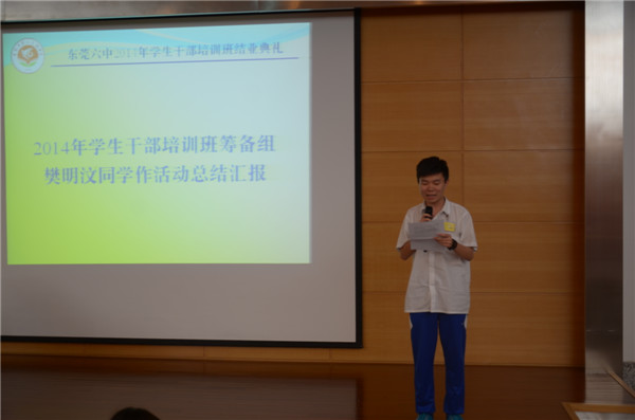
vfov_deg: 29.7
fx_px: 792
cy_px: 210
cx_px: 318
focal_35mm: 45
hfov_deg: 43.7
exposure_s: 1/10
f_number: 4.2
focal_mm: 30
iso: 100
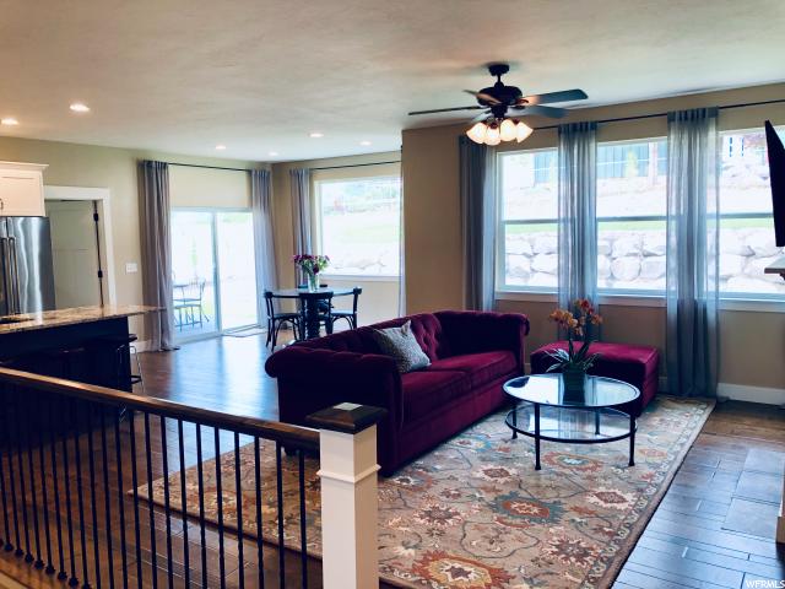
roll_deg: +0.9
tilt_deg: -5.1
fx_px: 635
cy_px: 294
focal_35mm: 28
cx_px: 392
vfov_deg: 49.7
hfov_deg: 63.4
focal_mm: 4
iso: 160
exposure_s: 1/120
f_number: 1.8
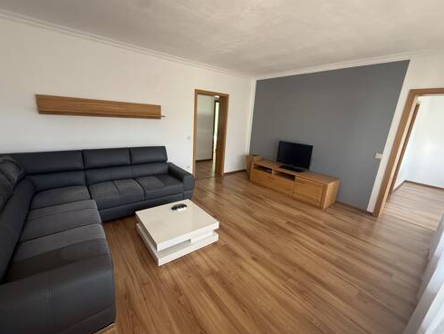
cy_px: 169
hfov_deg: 98.1
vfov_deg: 81.8
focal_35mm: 15
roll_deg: -3.3
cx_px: 219
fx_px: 192
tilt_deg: -14.7
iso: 160
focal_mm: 2.22
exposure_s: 1/99
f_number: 2.2
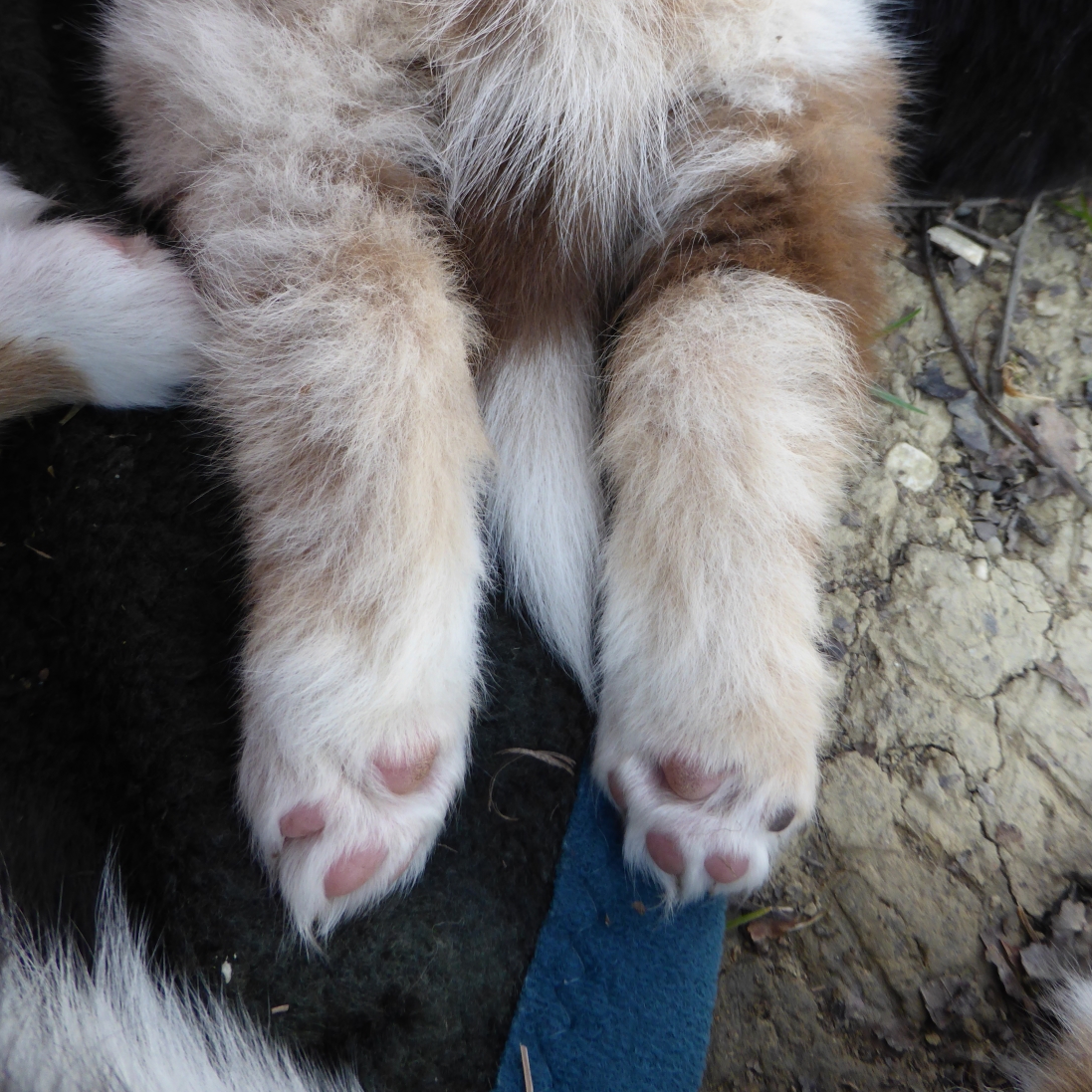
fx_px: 1035
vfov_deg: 54.5
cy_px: 363
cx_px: 558
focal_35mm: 29
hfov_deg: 55.6
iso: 100
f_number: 3.3
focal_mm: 4.3
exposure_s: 1/60
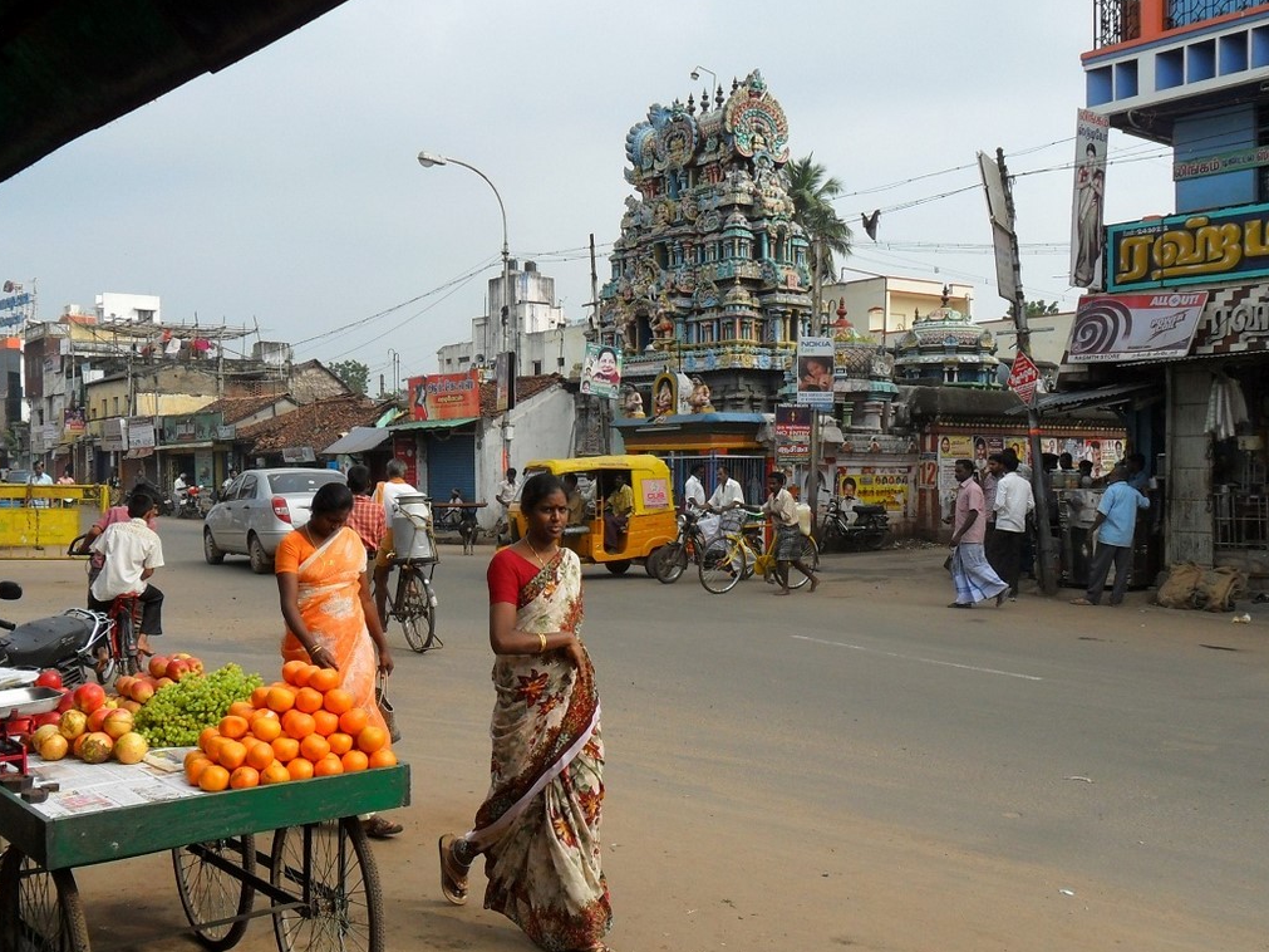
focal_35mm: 38
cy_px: 500
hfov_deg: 49.0
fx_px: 1393
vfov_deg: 37.7
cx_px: 667
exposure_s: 1/750
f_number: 3.7
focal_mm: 5.7
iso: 100
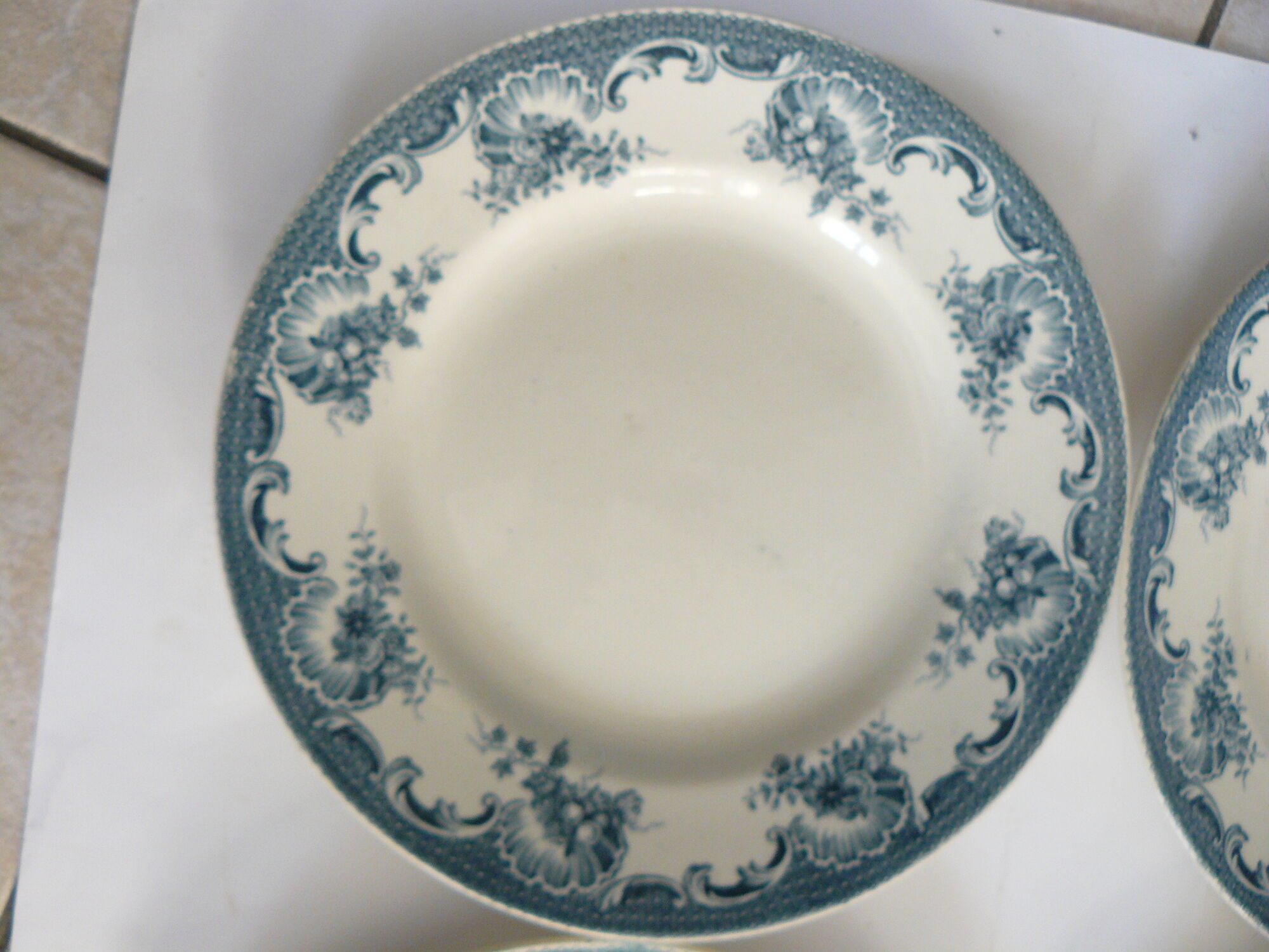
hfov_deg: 51.4
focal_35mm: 36
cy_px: 476
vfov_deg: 39.7
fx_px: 1320
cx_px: 634
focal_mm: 6
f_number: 2.8
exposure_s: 1/30
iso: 160
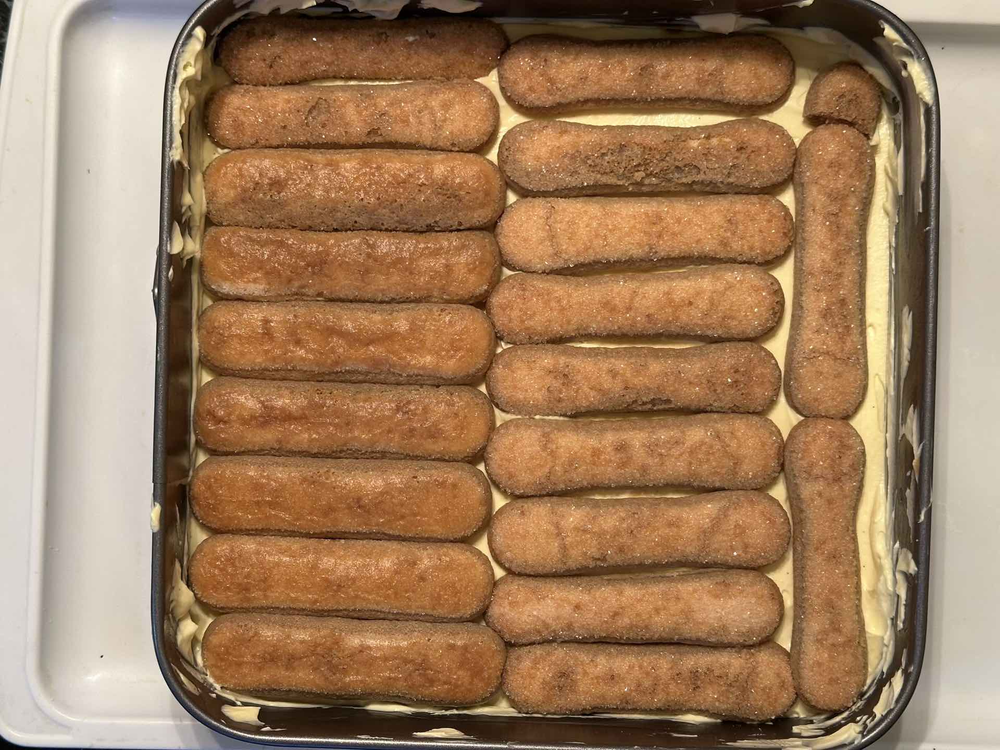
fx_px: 1387
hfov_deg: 39.7
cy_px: 375
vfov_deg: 30.3
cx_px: 500
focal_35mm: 48
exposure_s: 1/50
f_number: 1.78
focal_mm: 6.86
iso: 125
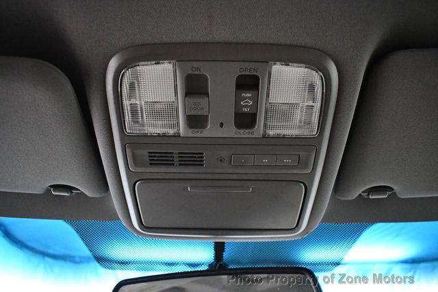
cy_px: 146
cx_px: 219
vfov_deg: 47.9
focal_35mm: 27
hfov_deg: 67.4
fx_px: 328
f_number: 3.5
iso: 8000
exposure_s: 1/60
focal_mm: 18
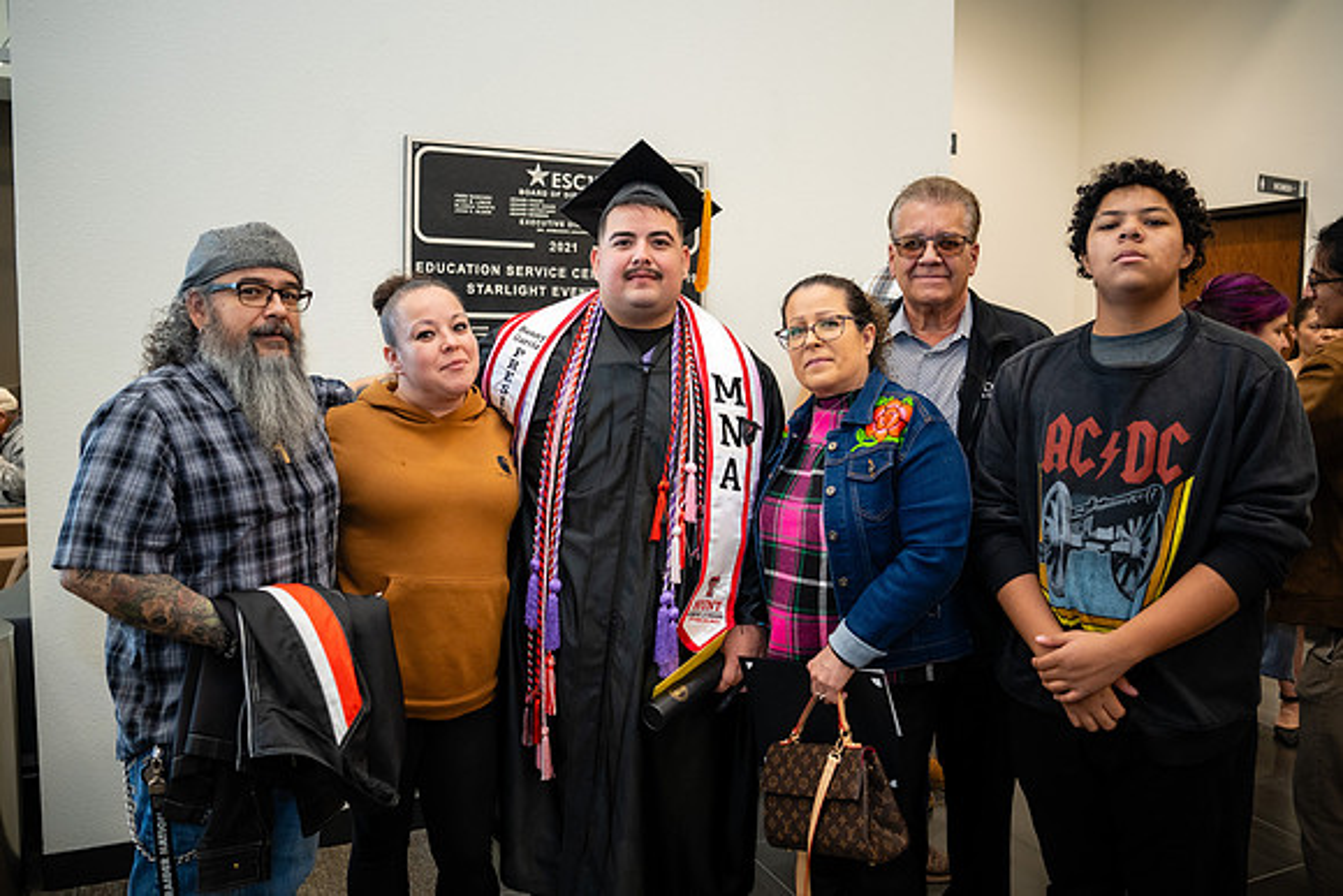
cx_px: 666
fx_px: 1034
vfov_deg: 46.9
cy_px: 433
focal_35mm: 28
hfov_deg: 66.0
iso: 1000
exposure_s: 1/125
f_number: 2.8
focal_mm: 24
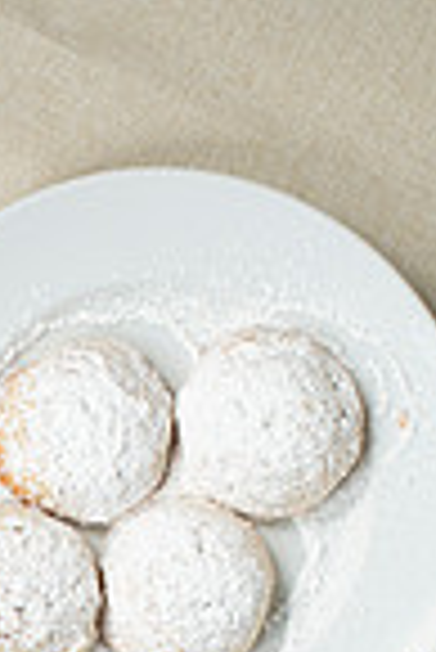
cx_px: -112
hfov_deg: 8.8
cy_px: 827
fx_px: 2809
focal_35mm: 155
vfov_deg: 12.8
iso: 200
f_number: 7.1
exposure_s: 1/200
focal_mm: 50
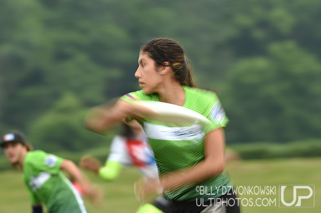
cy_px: 106
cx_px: 160
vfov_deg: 3.4
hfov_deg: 5.2
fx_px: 3562
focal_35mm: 400
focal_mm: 400
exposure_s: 1/25
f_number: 13
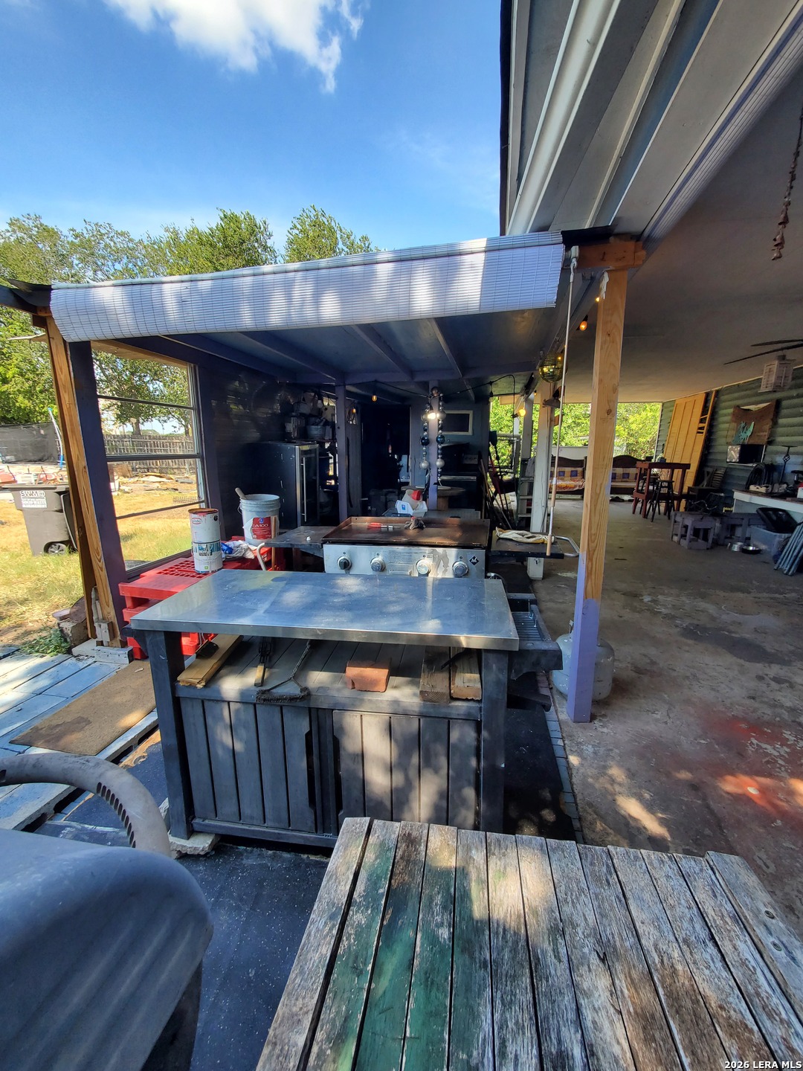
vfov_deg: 106.2
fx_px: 402
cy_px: 536
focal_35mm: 13
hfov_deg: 89.9
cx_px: 402
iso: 50
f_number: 2.2
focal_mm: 1.8
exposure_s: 1/231
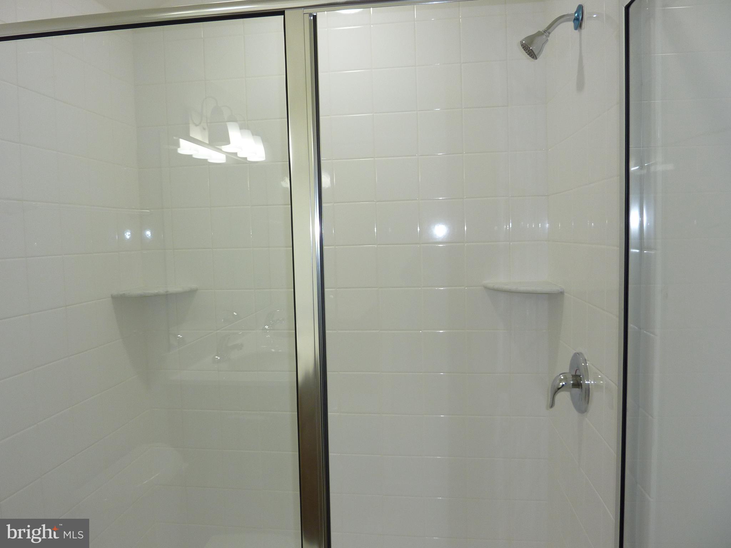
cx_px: 366
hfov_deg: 69.4
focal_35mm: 25
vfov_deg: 54.9
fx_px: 528
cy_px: 274
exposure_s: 1/30
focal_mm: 4.1
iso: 100
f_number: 3.3
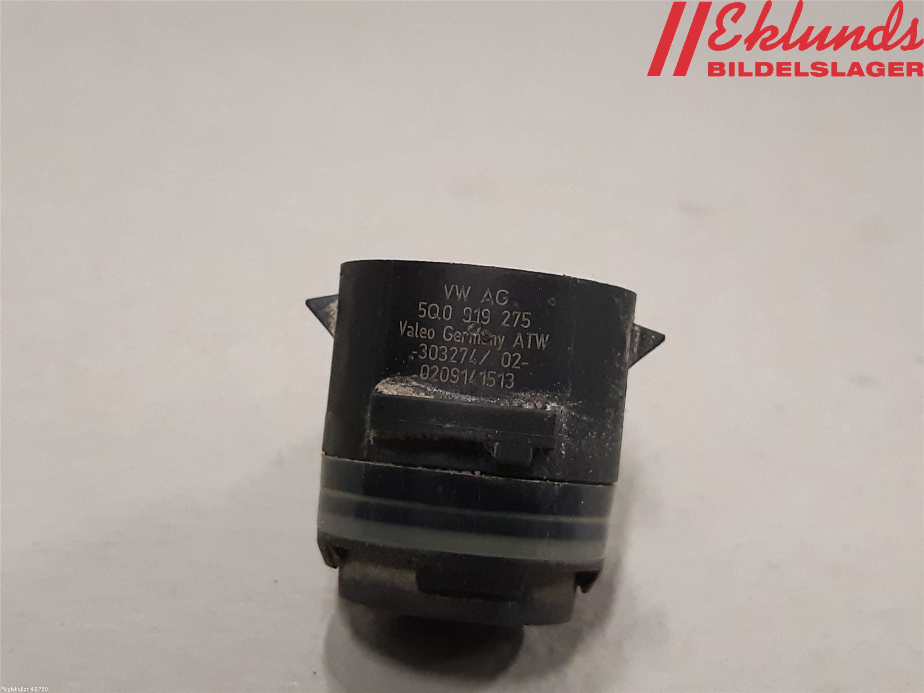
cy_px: 346
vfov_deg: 53.1
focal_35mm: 26
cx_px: 462
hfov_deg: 67.3
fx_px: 694
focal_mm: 3.93
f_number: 1.7
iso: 250
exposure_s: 1/50
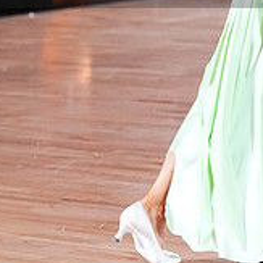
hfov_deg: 5.8
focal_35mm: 300
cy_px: -45
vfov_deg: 5.8
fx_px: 2579
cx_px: 223
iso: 5000
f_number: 4
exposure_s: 1/400
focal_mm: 99
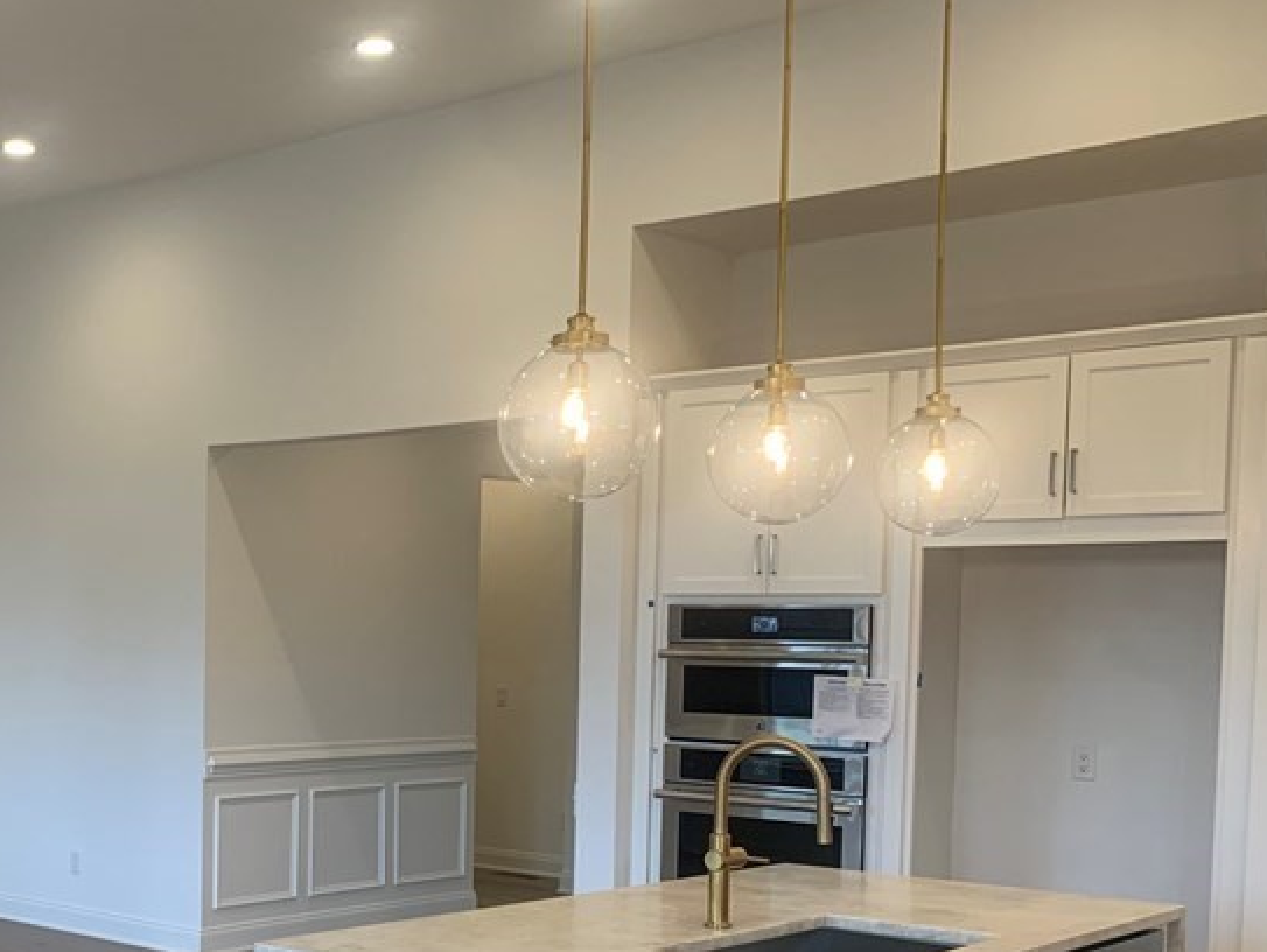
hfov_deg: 36.6
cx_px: 142
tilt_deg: -2.6
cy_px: 737
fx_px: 1795
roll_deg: -1.5
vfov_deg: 29.2
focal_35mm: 49
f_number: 1.8
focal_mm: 4.25
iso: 80
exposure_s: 1/120
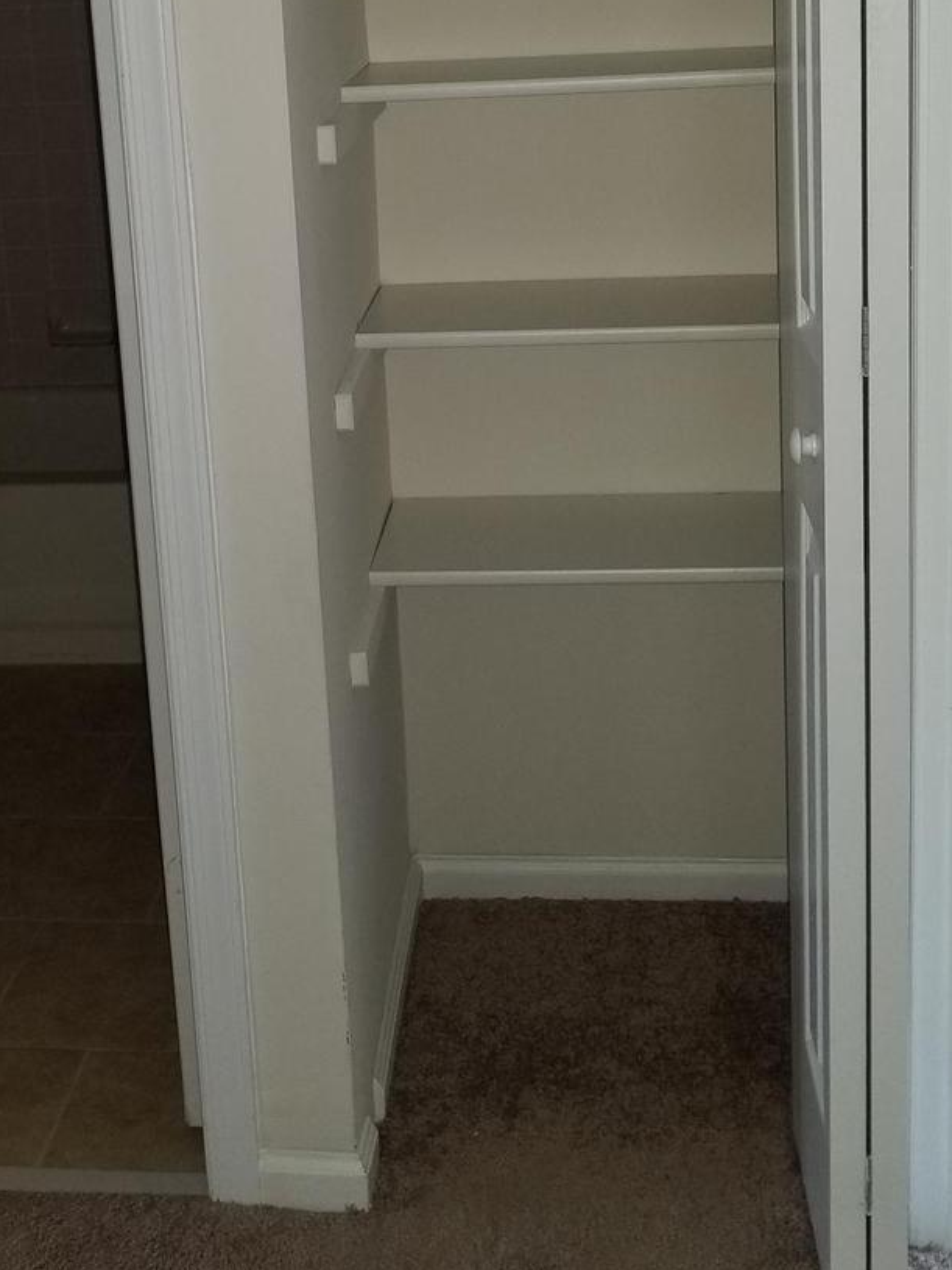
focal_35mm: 49
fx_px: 1797
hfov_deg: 29.5
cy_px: 304
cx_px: 344
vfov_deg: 37.9
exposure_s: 1/30
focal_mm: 4.25
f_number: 1.7
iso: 100
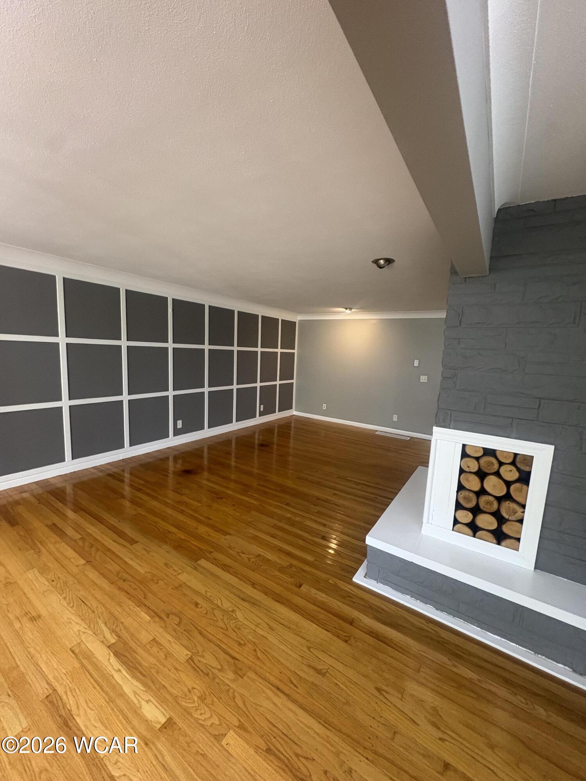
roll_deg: -4.0
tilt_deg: -6.3
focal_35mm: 14
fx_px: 316
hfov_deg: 85.7
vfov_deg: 102.1
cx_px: 293
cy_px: 390
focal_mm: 2.22
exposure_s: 1/60
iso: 320
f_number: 2.2
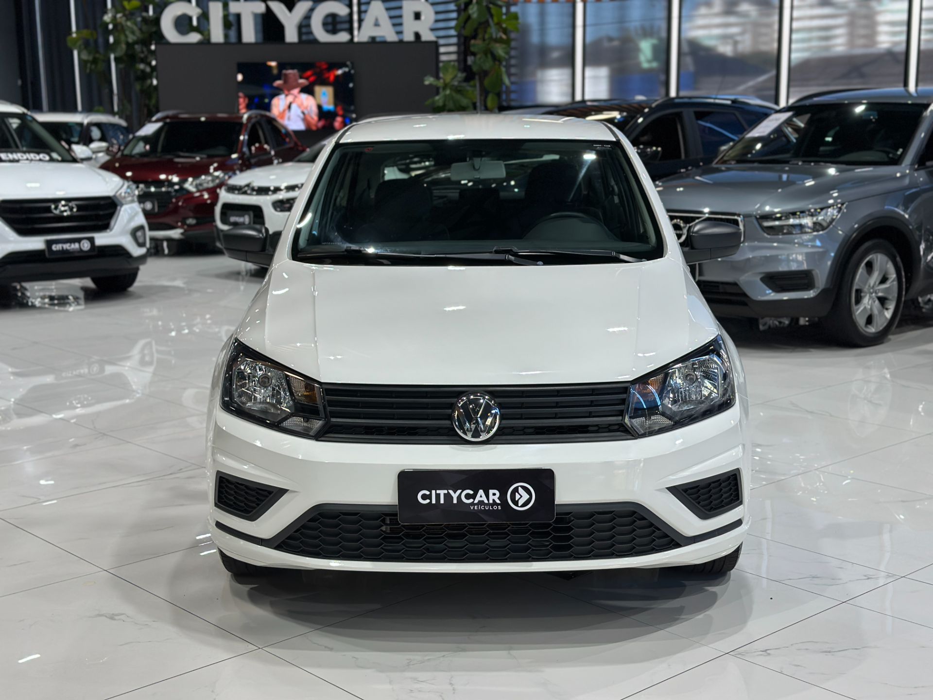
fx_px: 1294
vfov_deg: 30.3
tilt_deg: -10.0
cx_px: 466
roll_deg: +0.6
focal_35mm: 48
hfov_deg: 39.7
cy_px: 350
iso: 100
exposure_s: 1/120
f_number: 1.78
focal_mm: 6.86
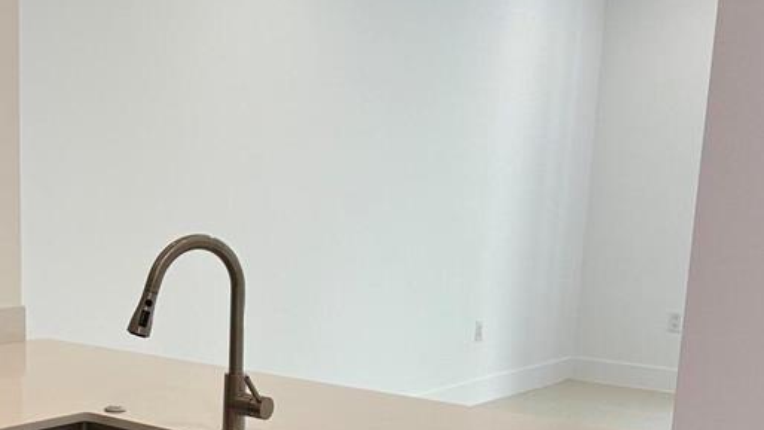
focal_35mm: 61
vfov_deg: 19.2
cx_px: 110
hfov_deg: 33.0
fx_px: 1236
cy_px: 424
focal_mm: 6.86
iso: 125
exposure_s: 1/120
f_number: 1.78
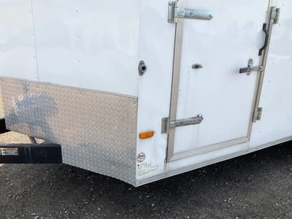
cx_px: 146
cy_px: 110
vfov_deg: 48.2
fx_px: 245
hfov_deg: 61.7
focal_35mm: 29
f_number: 1.8
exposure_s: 1/1098
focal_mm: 3
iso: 25
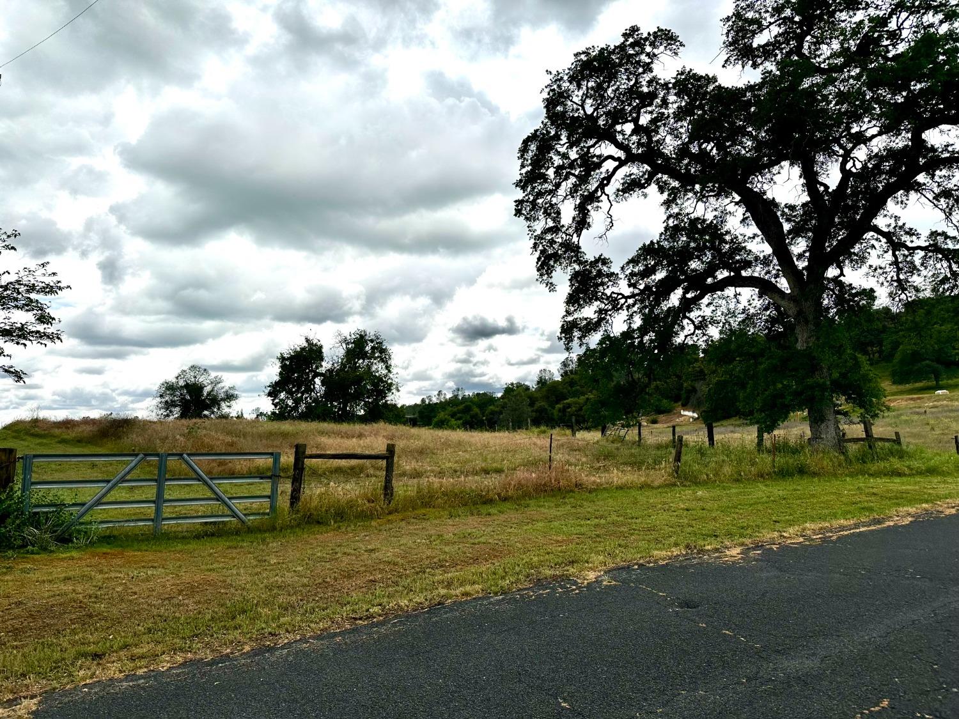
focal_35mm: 24
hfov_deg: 71.6
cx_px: 480
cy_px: 360
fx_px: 665
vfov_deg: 56.8
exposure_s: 1/8197
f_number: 1.78
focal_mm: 6.86
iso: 80
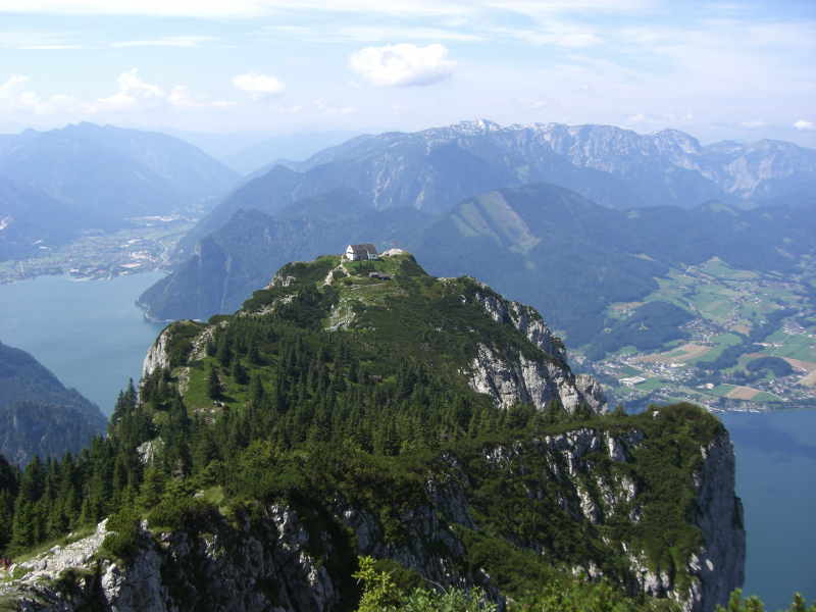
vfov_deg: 37.7
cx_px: 408
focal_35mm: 38
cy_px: 306
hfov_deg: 49.0
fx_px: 896
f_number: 4.3
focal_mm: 6.2
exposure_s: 1/320
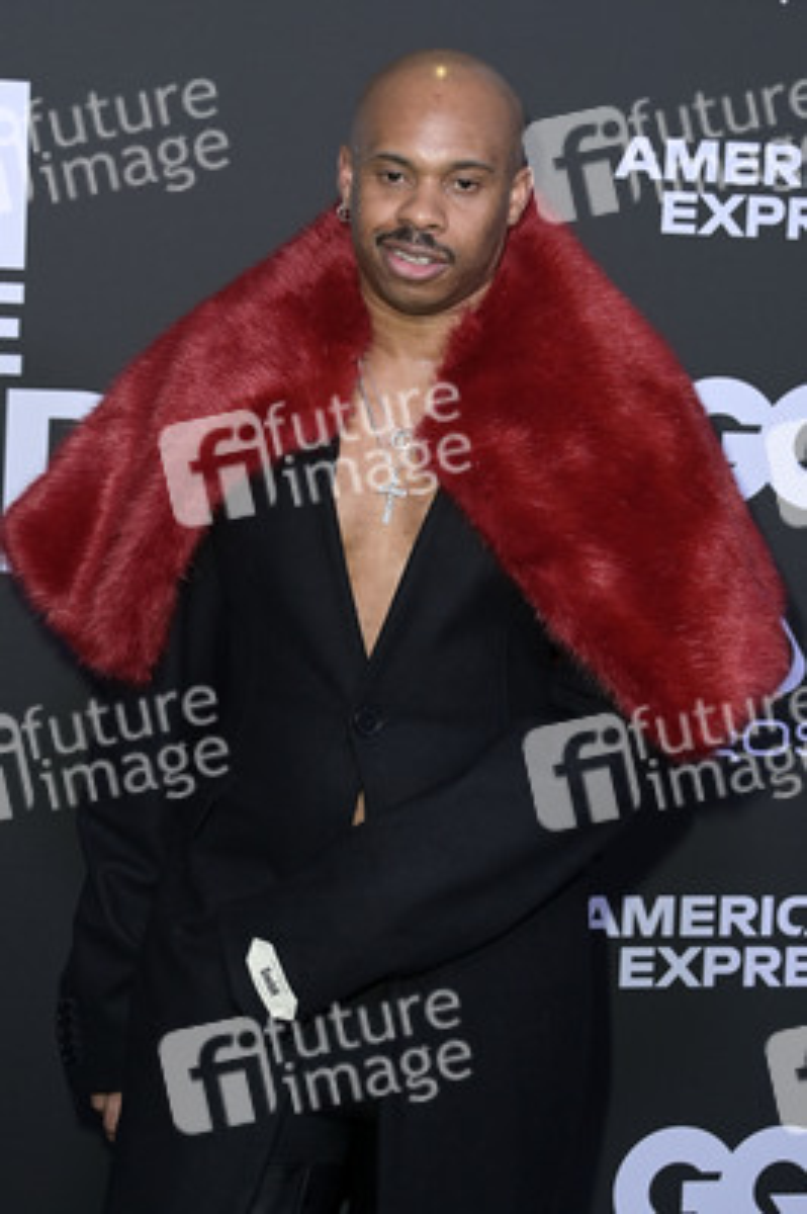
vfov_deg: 41.1
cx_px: 404
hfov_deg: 28.0
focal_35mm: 48
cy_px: 607
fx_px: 1617
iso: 1000
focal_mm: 48
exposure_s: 1/250
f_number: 5.6
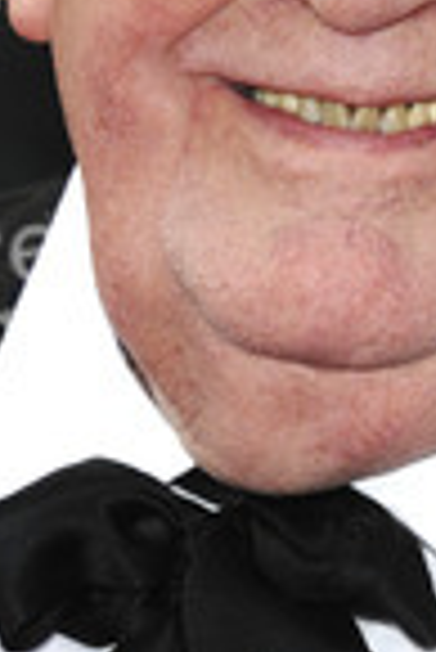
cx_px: 339
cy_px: 108
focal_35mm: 381
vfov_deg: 5.4
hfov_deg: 3.6
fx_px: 6905
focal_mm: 92
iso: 320
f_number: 4.5
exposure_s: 1/200
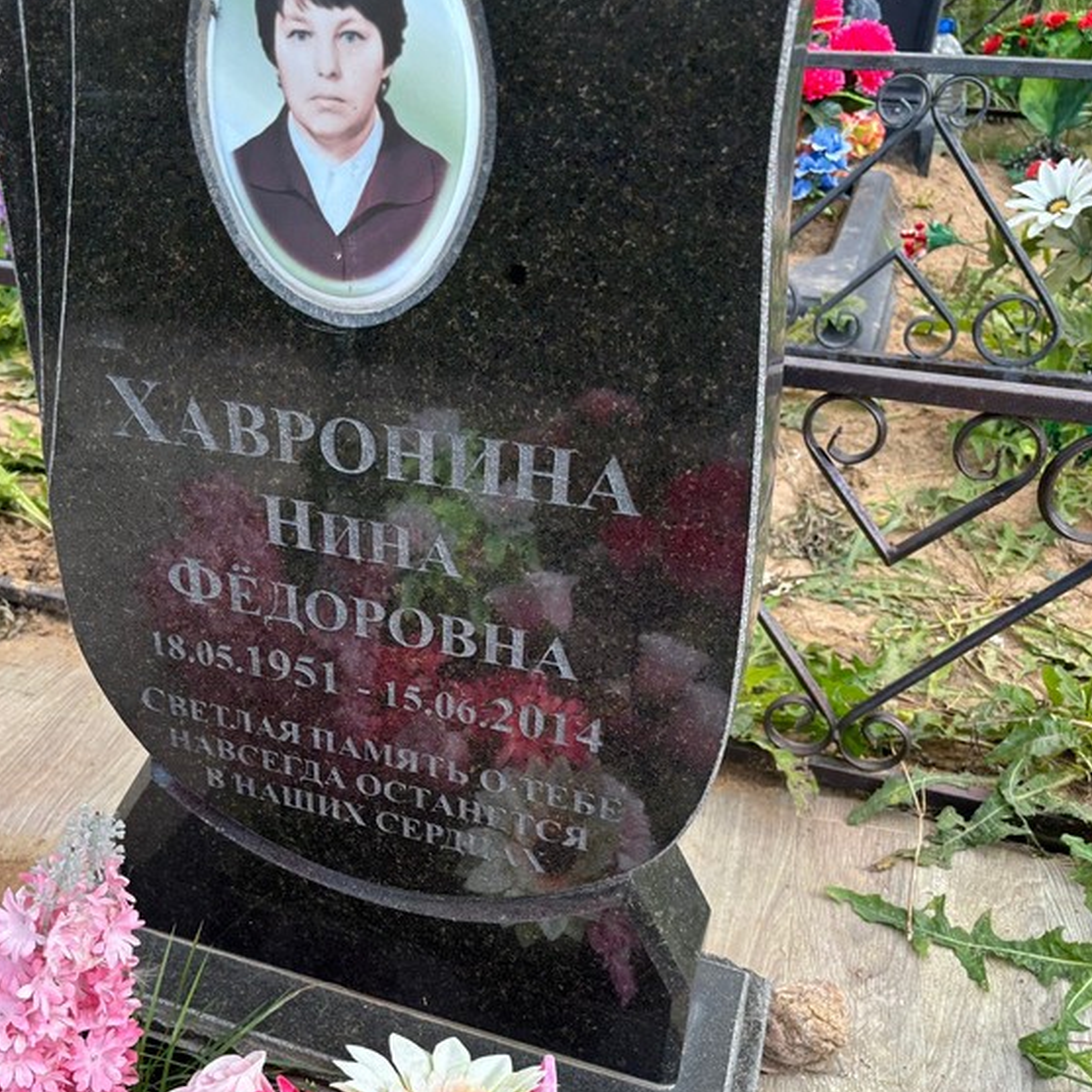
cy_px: 576
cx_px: 388
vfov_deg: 49.7
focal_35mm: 33
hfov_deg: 49.1
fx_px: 1178
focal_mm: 5.96
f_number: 1.6
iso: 50
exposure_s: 1/903
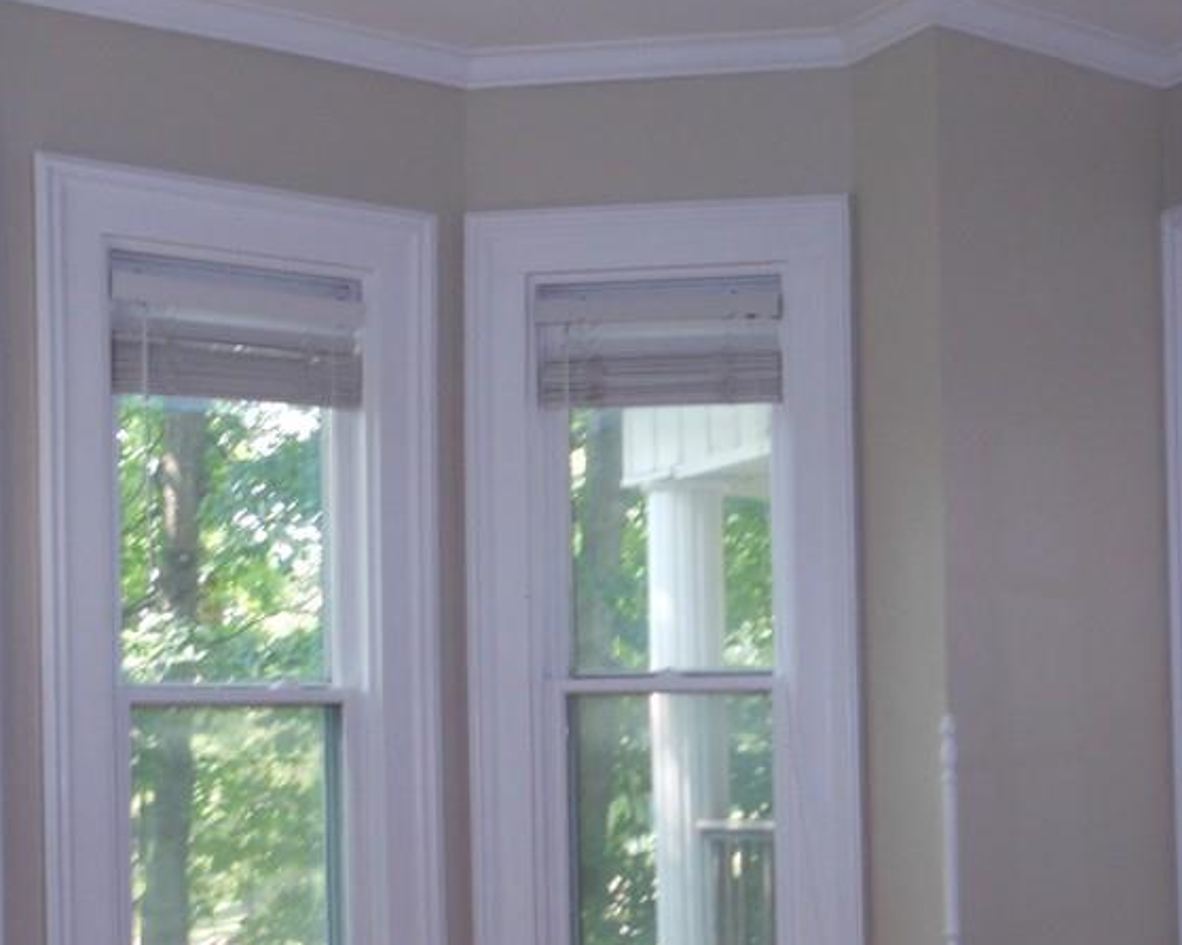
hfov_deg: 31.7
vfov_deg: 25.5
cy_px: 700
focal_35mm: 59
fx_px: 2064
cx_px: 806
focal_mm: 5.9
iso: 200
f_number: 4
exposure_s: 1/25
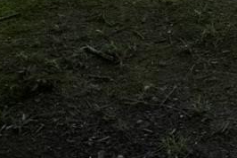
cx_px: 358
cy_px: -396
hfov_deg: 15.7
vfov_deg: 8.4
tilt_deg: -1.4
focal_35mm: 120
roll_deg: -1.4
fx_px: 791
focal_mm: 6.76
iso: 80
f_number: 1.78
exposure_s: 1/2525
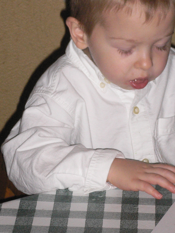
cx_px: 123
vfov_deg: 11.1
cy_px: 56
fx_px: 1193
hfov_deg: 8.4
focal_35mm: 177
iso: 300
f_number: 5
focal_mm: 17.4
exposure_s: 1/60
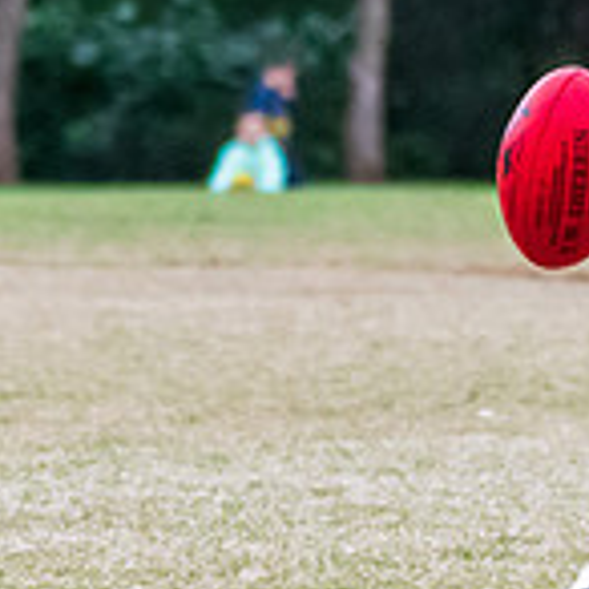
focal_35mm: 931
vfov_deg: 1.9
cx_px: 638
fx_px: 17922
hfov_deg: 1.9
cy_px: -161
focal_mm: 160
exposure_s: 1/1250
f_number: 5
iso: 3200
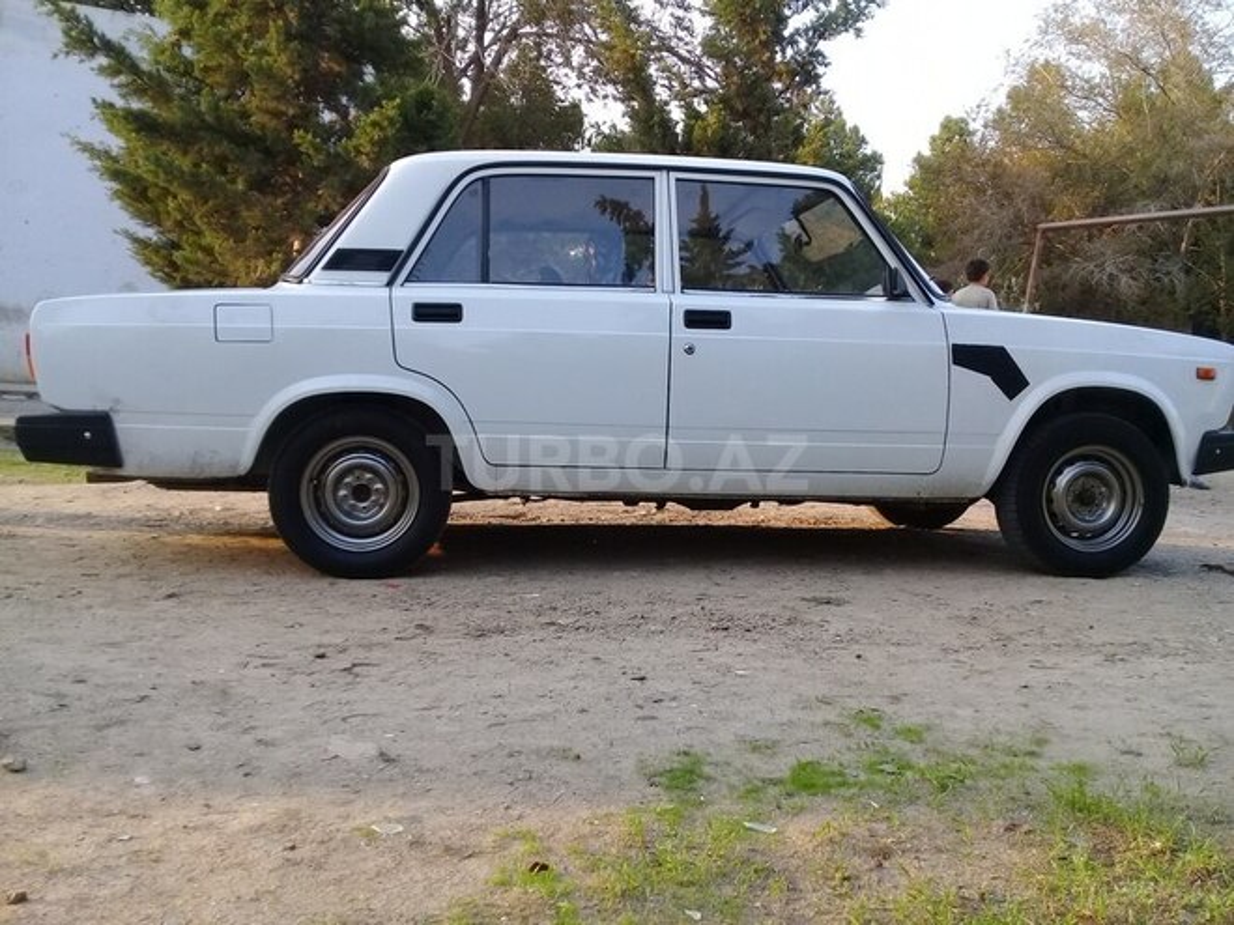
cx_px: 617
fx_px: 1105
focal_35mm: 31
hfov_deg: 58.4
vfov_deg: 45.4
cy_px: 462
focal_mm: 3.3
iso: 50
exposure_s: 1/165
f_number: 2.2
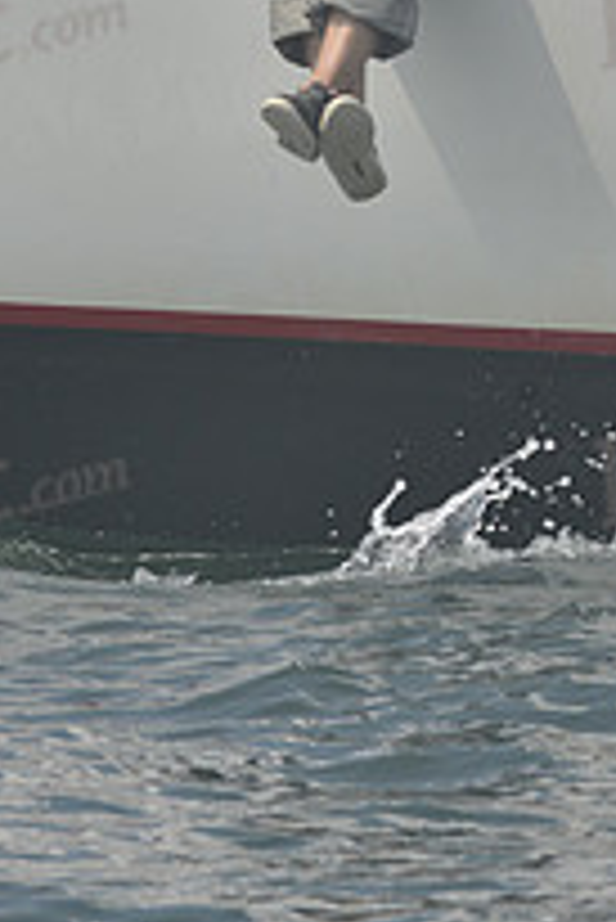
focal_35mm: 567
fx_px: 14527
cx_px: 362
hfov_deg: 2.4
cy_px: -216
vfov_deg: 3.6
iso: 280
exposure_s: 1/1000
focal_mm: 200
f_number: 9
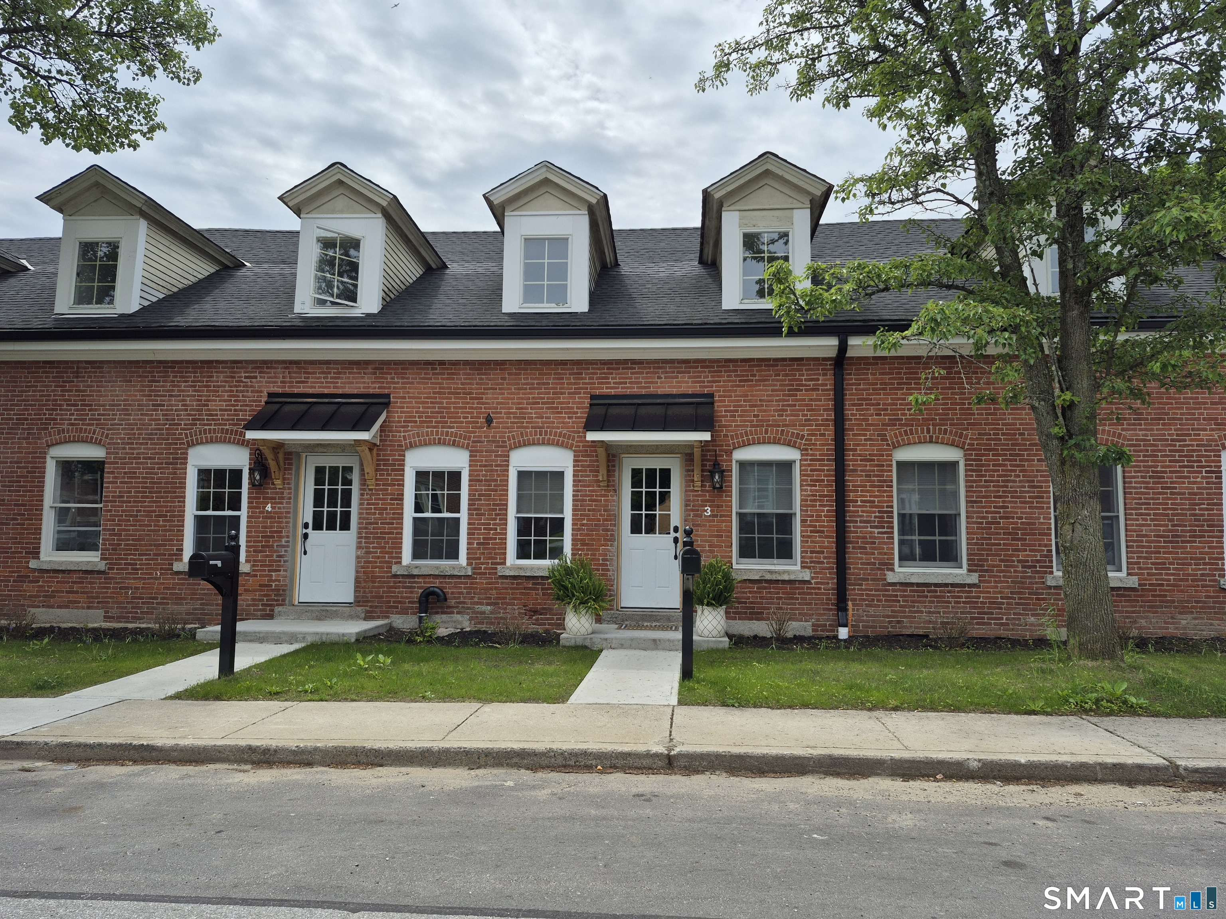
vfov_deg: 58.9
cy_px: 460
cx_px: 613
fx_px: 815
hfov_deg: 73.9
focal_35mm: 23
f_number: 1.8
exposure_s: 1/2872
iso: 25
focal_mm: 5.4
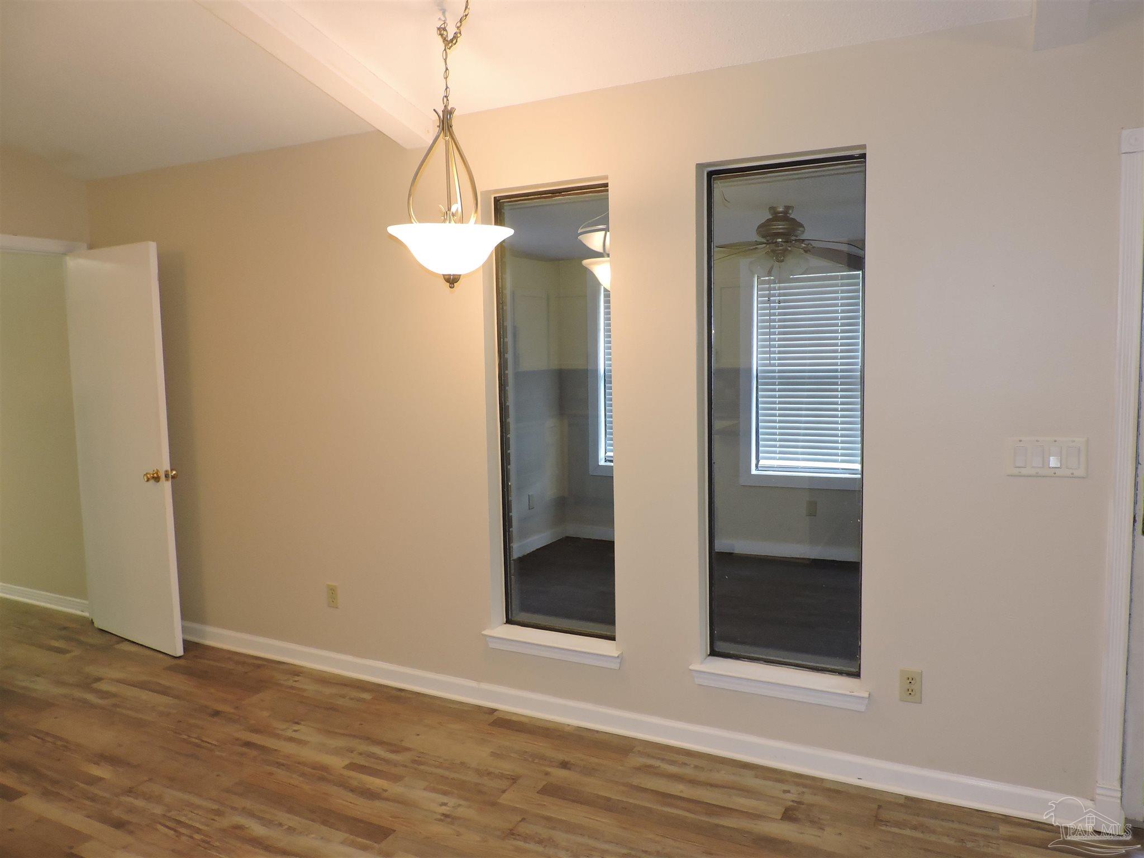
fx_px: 793
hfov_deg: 71.6
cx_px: 572
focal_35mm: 24
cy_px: 429
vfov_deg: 56.8
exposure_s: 1/40
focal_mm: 4.3
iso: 250
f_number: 3
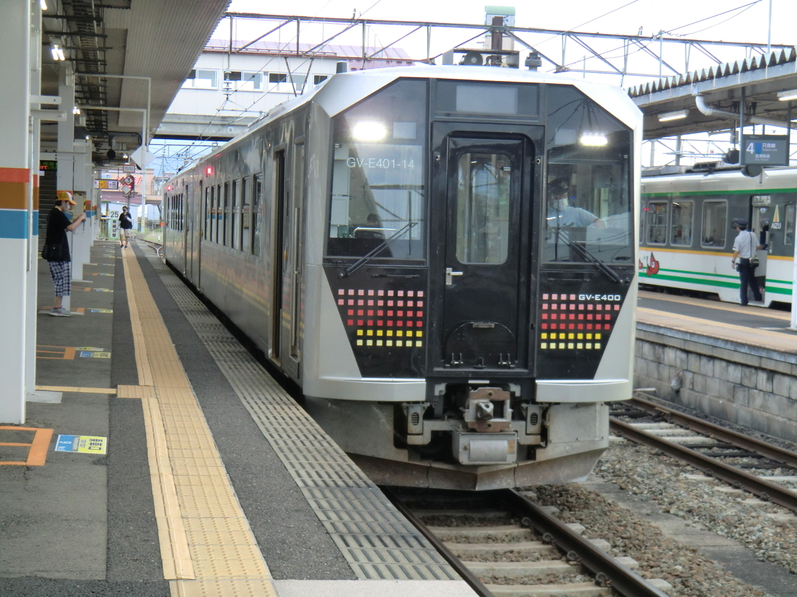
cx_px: 398
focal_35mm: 65
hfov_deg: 29.8
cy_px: 298
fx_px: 1497
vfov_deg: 22.6
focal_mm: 11.6
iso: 160
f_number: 4.4
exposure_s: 1/60
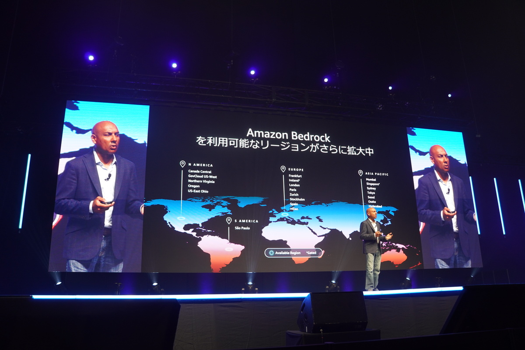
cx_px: 262
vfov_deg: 45.5
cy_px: 175
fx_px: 418
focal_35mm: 29
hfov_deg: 64.3
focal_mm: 19.1
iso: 320
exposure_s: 1/30
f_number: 3.5
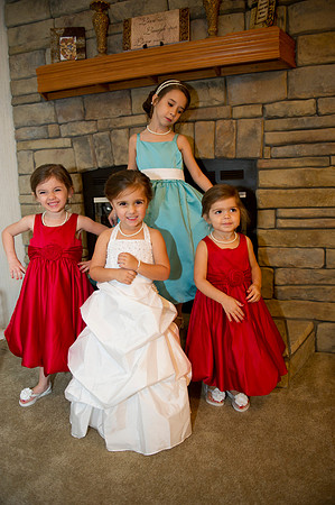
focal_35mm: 24
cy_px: 252
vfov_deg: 73.8
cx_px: 168
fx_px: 336
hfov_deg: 53.0
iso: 640
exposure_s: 1/60
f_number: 2.8
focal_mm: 24
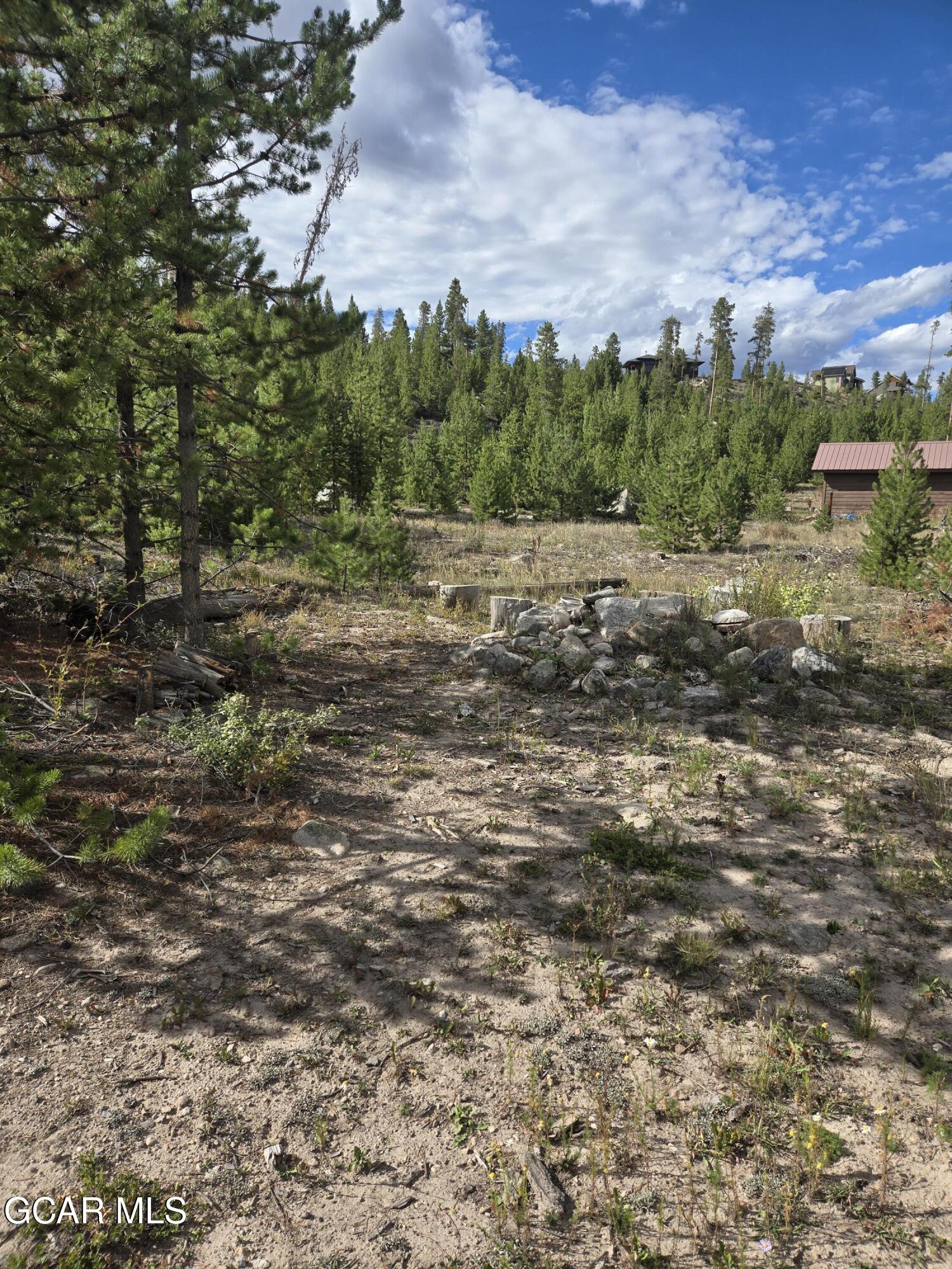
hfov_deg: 58.9
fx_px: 843
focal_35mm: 23
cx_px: 476
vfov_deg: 73.9
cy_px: 634
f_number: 1.8
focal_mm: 5.4
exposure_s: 1/1614
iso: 25
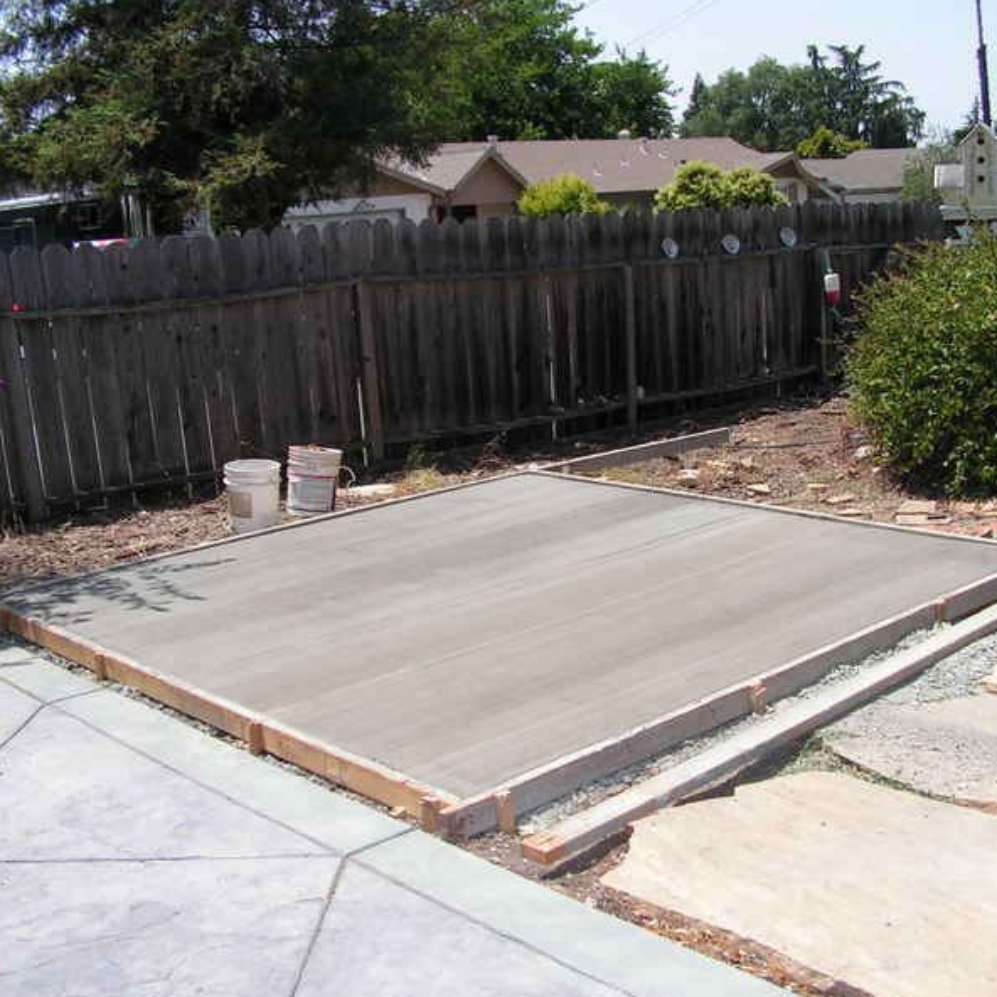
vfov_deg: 39.2
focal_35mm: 43
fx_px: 1401
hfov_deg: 39.1
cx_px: 551
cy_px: 504
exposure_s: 1/1000
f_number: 3.2
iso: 100
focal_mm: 6
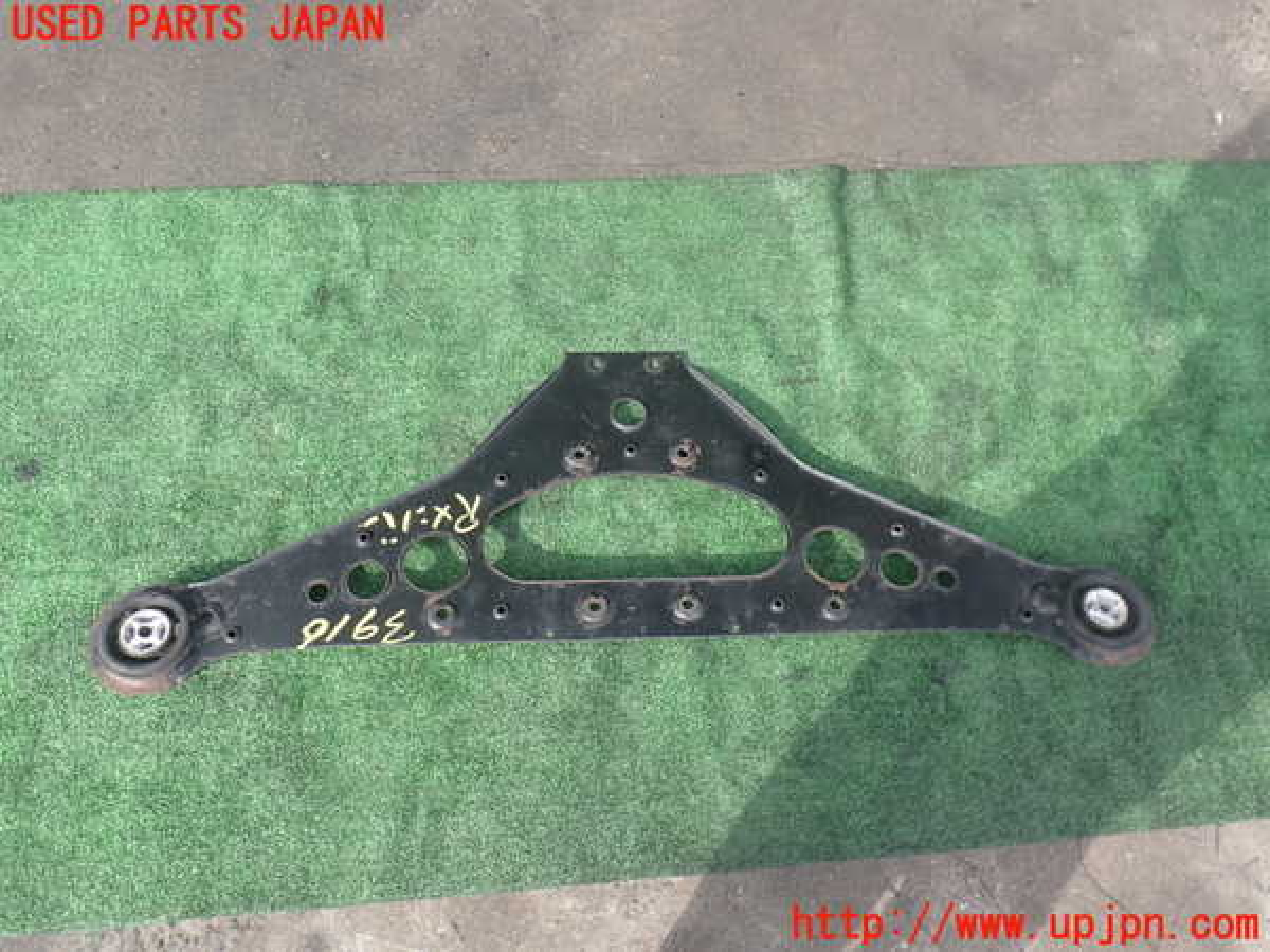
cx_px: 635
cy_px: 476
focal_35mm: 30
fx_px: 1101
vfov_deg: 46.8
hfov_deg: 60.0
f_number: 3.2
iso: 100
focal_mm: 5.4
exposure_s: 1/320
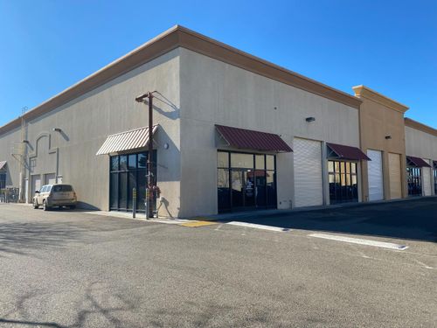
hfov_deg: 67.3
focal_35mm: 26
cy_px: 164
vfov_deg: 53.1
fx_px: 328
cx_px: 218
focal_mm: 4.25
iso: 32
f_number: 1.8
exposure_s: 1/2028
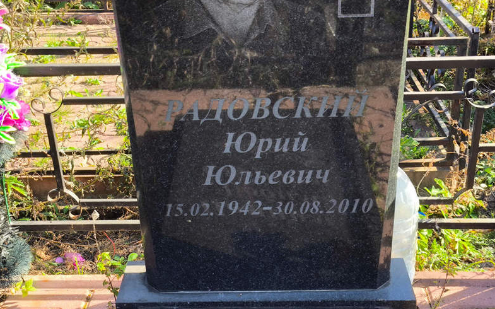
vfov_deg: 23.9
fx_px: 728
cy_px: 170
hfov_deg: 37.5
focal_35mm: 54
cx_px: 248
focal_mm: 4.71
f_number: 1.7
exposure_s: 1/240
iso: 50
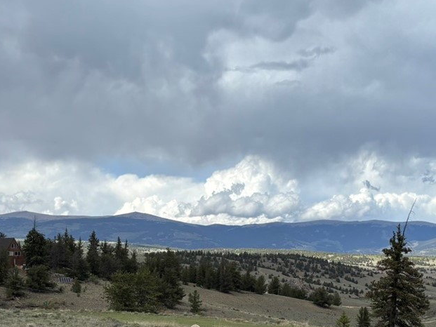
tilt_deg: -0.5
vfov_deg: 21.6
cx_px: 279
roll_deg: -0.8
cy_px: 267
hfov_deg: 28.8
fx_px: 844
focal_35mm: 67
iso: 50
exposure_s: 1/3937
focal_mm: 5.96
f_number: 1.6
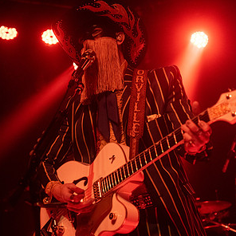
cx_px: 118
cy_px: 128
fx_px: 617
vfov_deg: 21.6
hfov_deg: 21.7
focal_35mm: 80
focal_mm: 62
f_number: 3.2
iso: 3200
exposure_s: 1/200
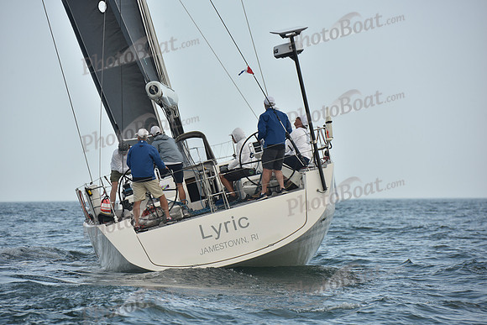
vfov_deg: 6.9
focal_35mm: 200
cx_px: 244
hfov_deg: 10.3
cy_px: 162
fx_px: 2706
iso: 250
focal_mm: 200
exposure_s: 1/800
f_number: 7.1
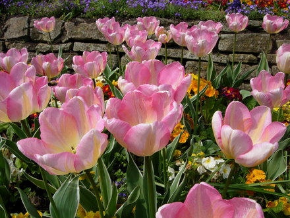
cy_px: 109
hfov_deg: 51.4
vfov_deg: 39.7
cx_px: 145
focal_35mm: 36
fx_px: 302
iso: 50
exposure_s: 1/352
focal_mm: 7.5
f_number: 6.8
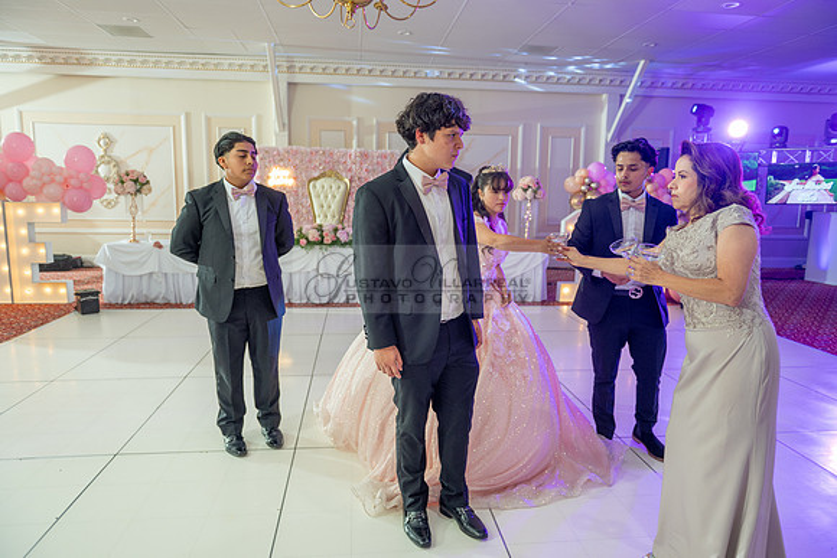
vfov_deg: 53.2
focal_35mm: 24
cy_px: 279
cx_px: 418
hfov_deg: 73.7
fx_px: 558
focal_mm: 24
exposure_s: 1/100
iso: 400
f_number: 2.8
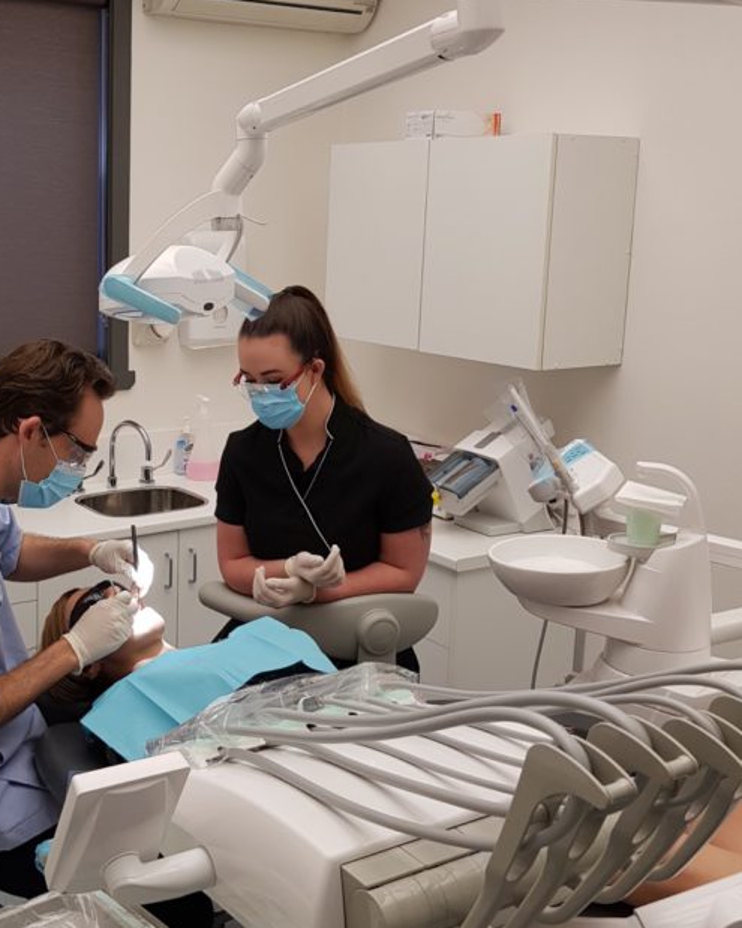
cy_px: 429
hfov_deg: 34.8
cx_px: 169
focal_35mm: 42
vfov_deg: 43.8
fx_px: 1153
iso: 64
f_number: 1.7
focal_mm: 4.2
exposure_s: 1/100
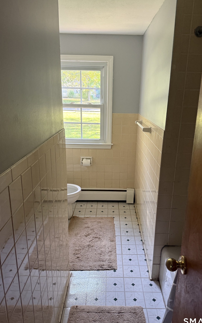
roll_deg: -1.4
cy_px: 163
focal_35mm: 26
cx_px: 110
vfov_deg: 70.4
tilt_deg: -16.3
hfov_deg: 47.6
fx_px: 229
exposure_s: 1/60
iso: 320
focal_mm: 6.76
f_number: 1.78
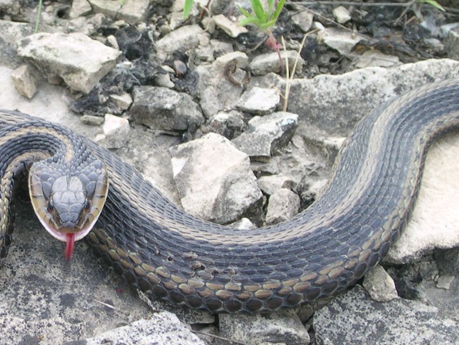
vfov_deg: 11.2
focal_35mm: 132
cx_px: 99
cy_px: 182
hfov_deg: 14.9
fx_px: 1751
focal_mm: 11.8
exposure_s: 1/35.2
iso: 100
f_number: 4
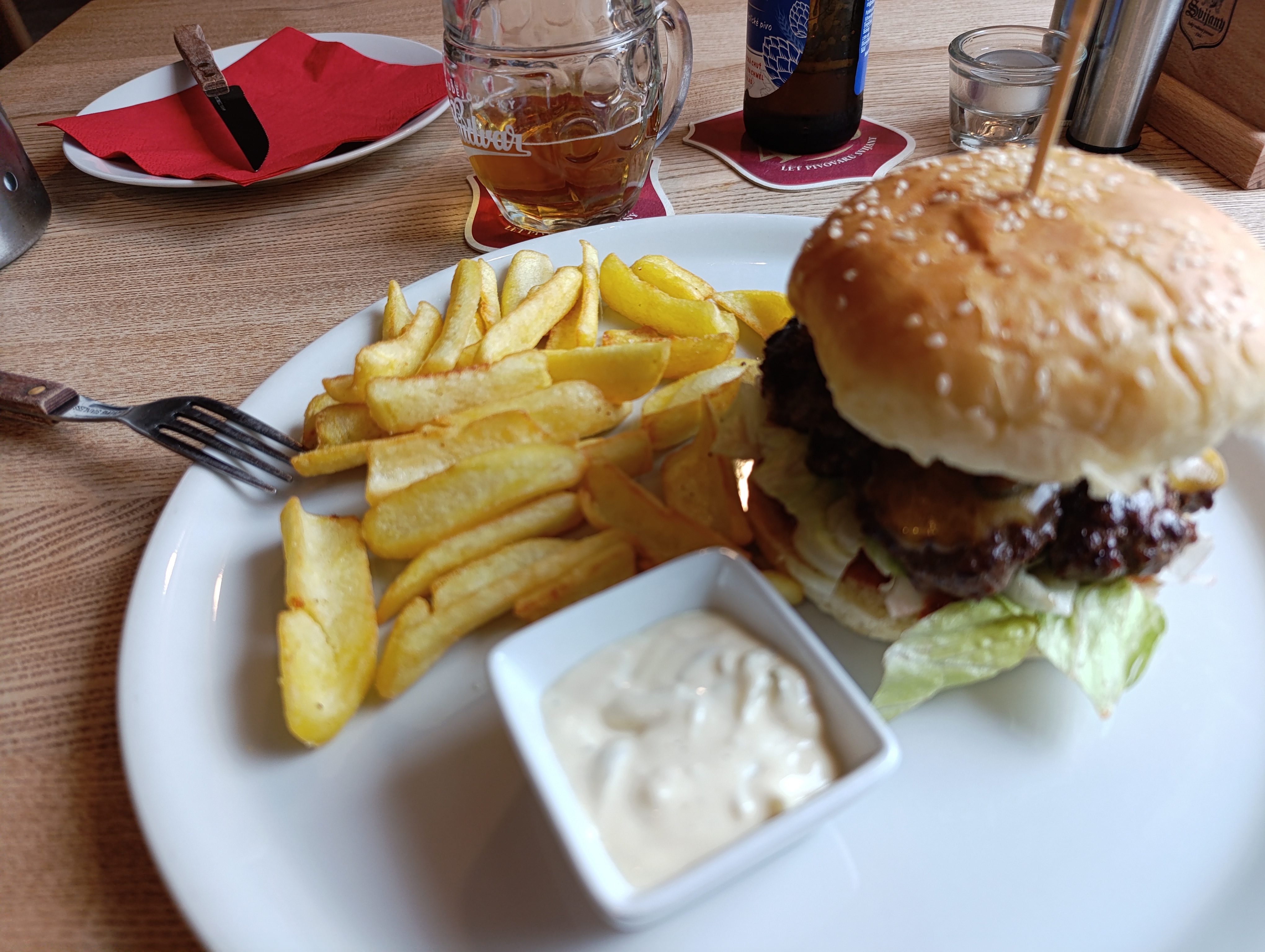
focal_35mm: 23
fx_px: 842
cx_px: 632
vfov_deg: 59.0
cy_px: 476
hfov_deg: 73.8
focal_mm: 6.14
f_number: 1.65
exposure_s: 1/100
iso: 250
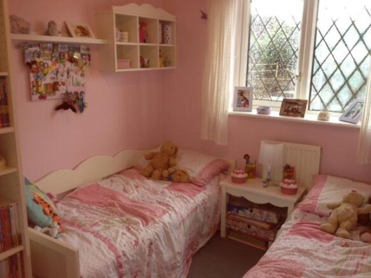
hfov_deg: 52.6
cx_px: 186
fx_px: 375
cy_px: 139
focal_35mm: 35
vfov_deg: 40.7
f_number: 2.4
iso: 64
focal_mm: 4.28
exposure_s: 1/20
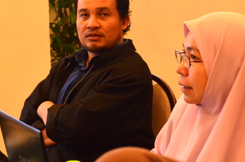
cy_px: 77
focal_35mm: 162
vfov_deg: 8.4
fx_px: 1101
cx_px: 101
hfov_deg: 12.7
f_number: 4.5
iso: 4000
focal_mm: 55
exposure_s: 1/125
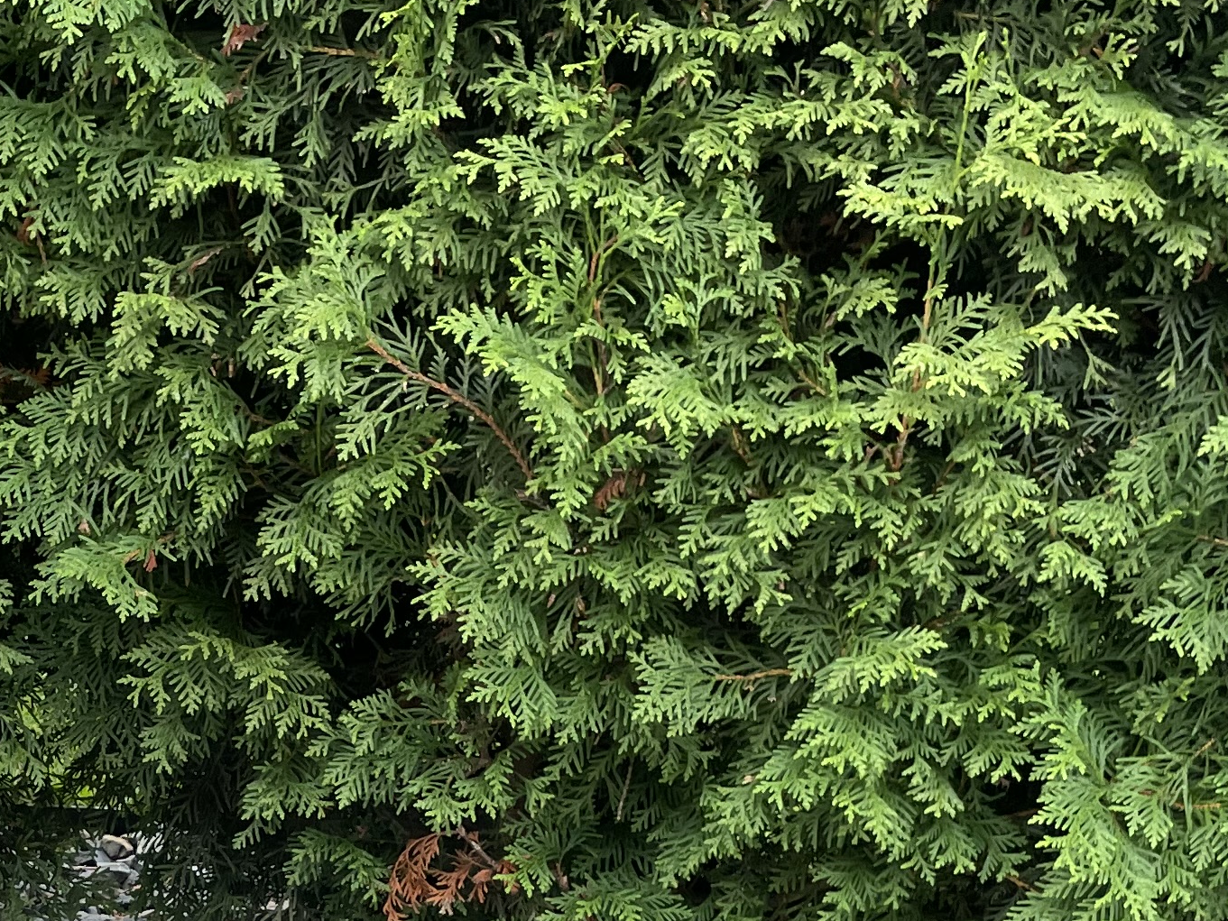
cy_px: 990
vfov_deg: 18.5
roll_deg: -4.0
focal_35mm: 77
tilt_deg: -28.7
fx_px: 2732
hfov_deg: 24.6
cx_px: 109
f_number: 1.6
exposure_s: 1/121
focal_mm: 4.2
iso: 50
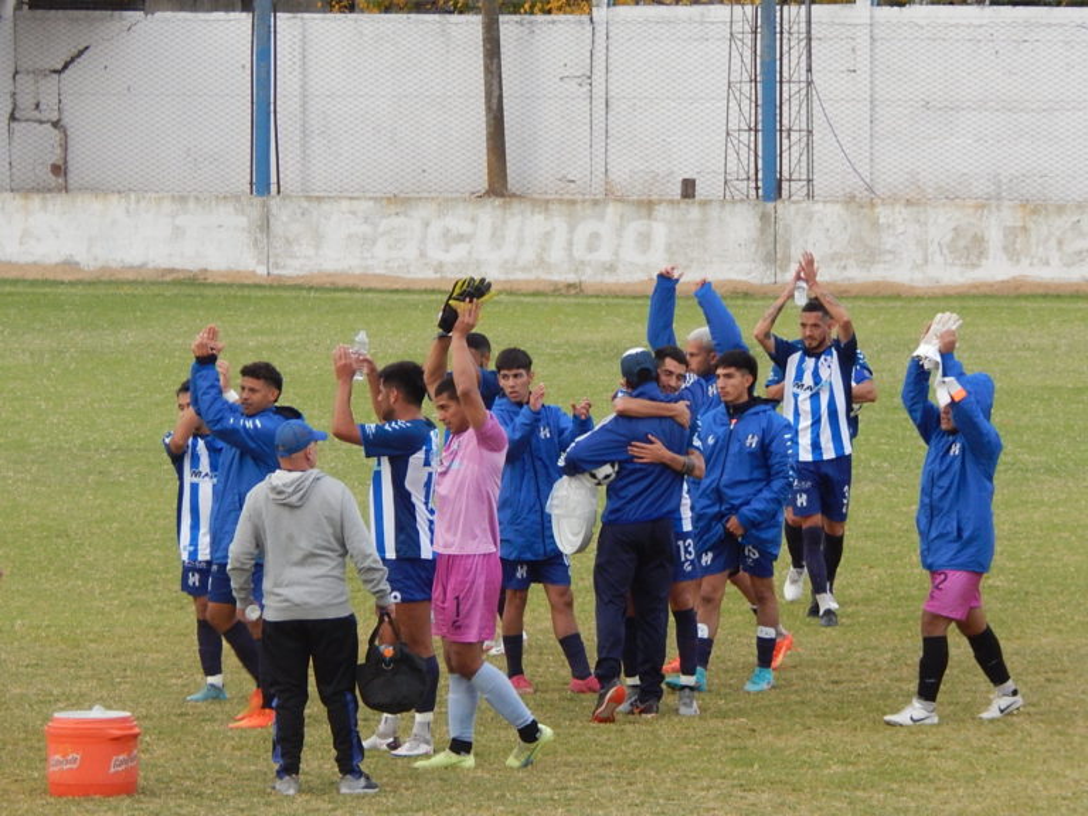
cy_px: 408
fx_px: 9995
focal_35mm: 318
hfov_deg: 6.2
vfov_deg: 4.7
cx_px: 544
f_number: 5.7
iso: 400
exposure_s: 1/160
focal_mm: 56.5
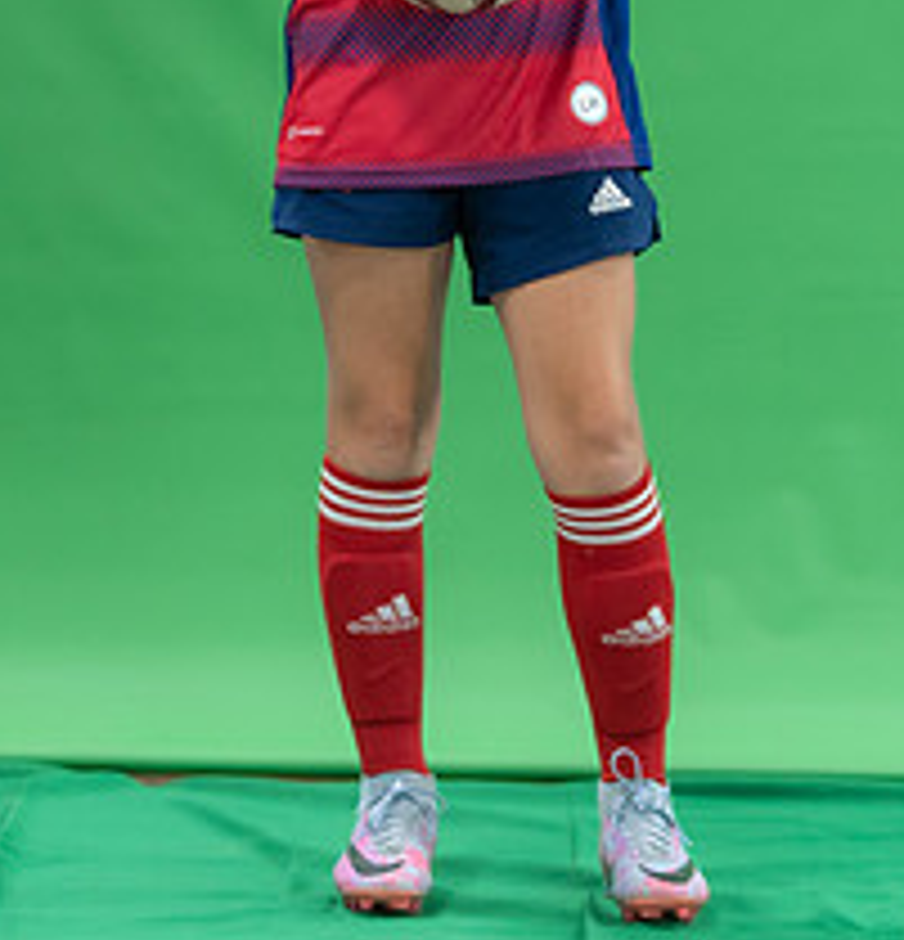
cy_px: -76
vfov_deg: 8.6
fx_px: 6209
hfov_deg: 8.3
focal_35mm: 206
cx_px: 435
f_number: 2.8
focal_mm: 70
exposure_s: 1/250
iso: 1000
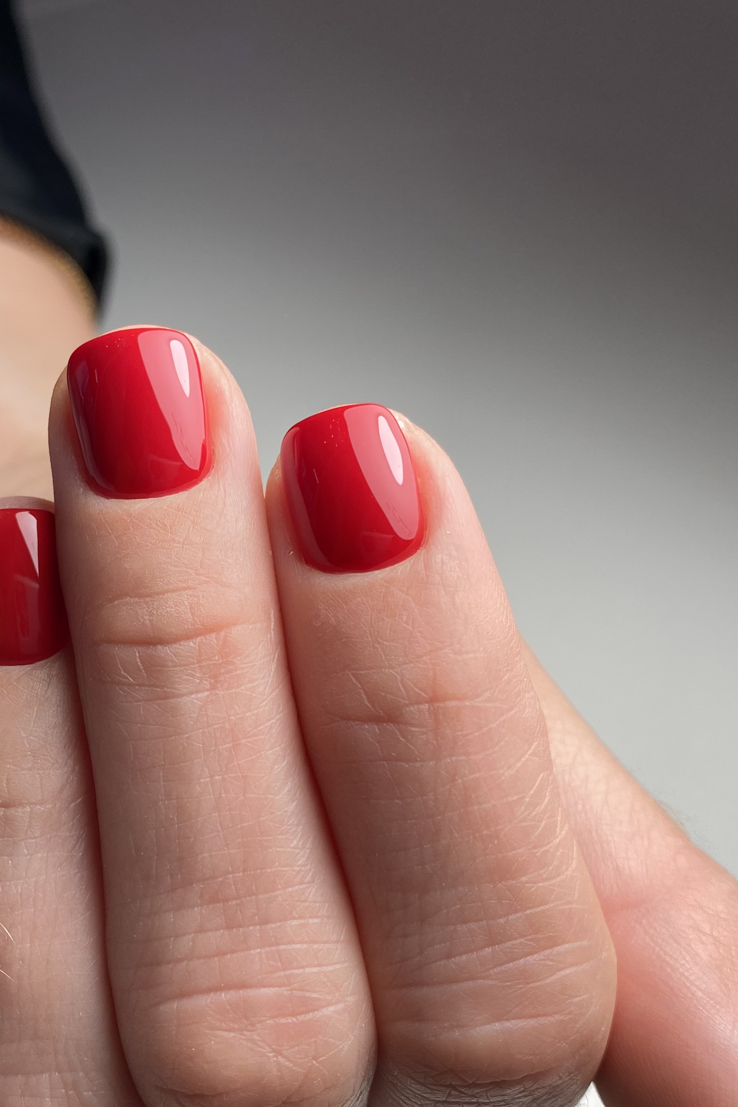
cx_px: 128
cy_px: 657
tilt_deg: -56.1
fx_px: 1323
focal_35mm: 43
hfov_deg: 30.3
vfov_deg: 45.2
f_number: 1.8
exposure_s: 1/138
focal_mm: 4.25
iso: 32
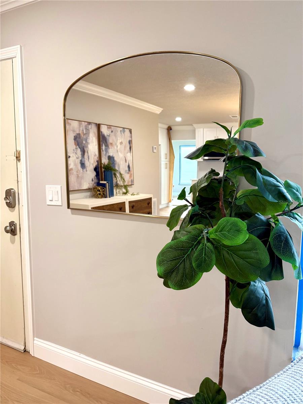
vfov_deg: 71.6
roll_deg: -0.3
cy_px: 202
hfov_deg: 56.8
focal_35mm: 24
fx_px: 280
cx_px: 152
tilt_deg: -6.5
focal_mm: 6.76
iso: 320
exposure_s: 1/120
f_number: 1.78
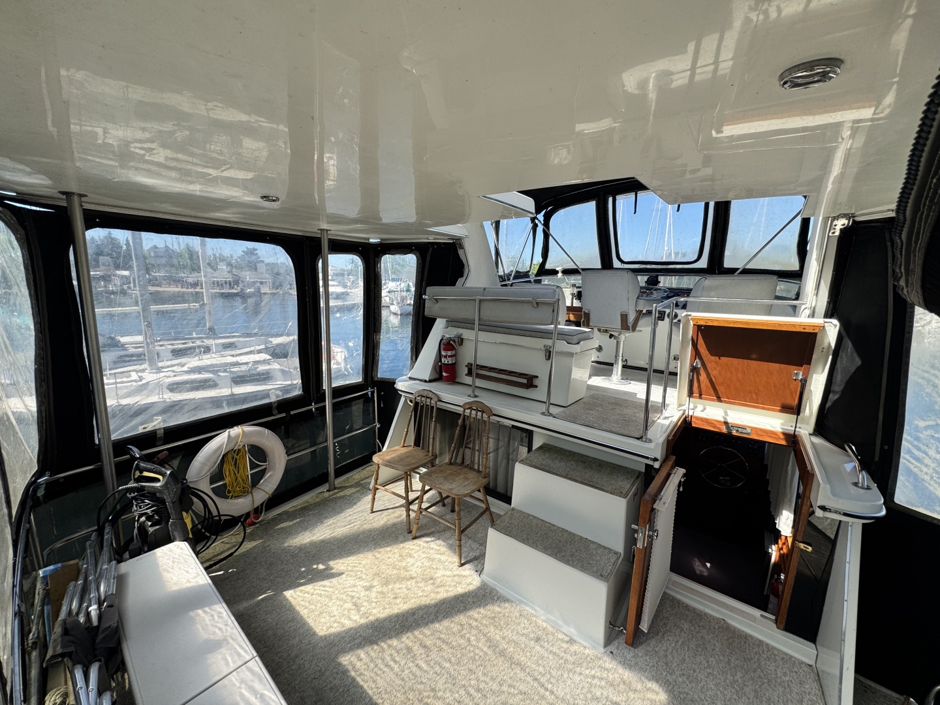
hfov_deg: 102.1
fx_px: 380
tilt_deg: -9.2
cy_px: 352
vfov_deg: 85.7
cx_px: 470
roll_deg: -1.7
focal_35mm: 14
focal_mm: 2.22
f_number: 2.2
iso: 40
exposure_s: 1/713
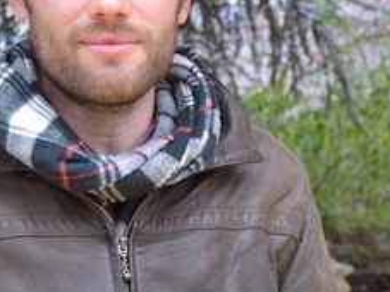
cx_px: 338
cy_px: 191
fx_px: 1340
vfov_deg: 12.4
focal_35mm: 119
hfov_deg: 16.4
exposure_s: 1/100
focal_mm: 26
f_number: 5
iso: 400
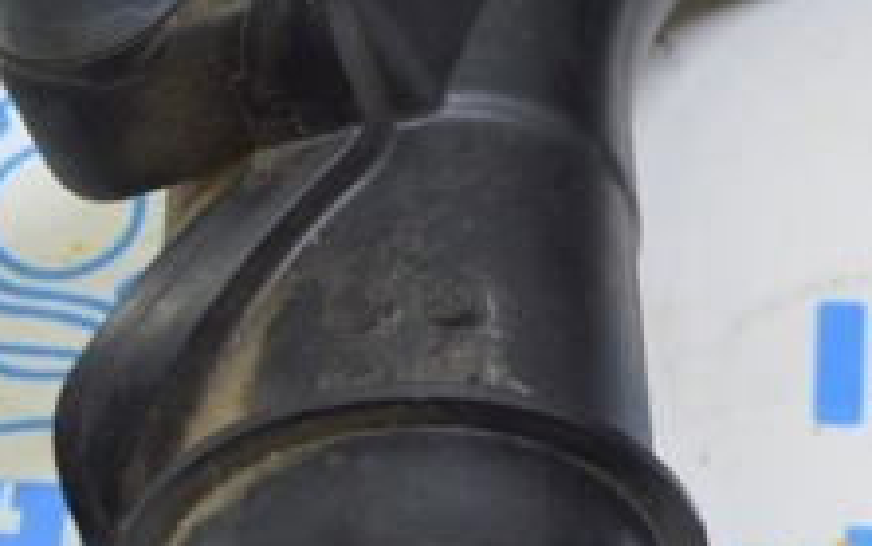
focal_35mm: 136
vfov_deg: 9.6
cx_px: 774
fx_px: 3245
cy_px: 77
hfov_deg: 15.1
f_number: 5.6
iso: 400
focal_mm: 31
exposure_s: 1/20
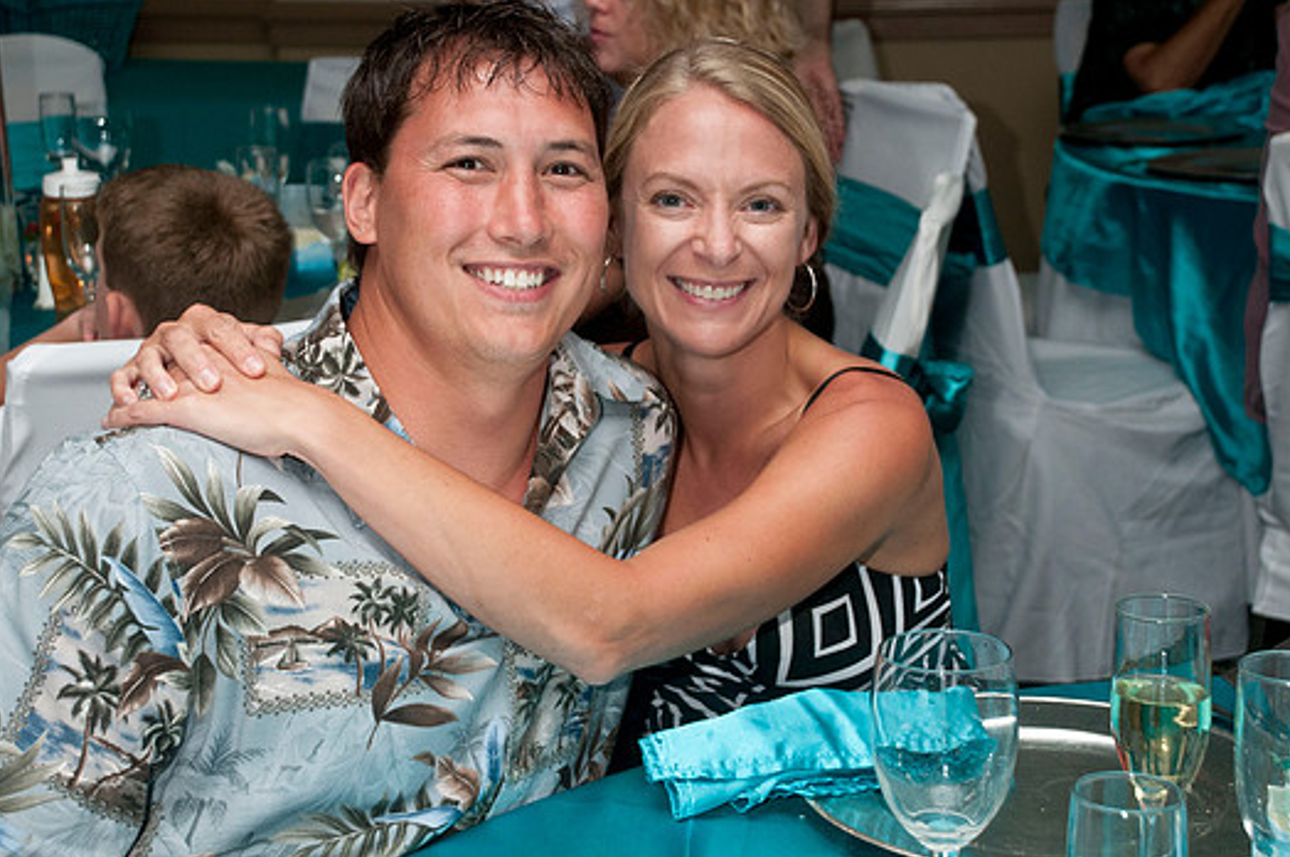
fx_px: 2613
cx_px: 588
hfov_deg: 27.7
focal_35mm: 73
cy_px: 405
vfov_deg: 18.6
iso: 400
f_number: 5.6
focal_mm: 44
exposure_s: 1/160
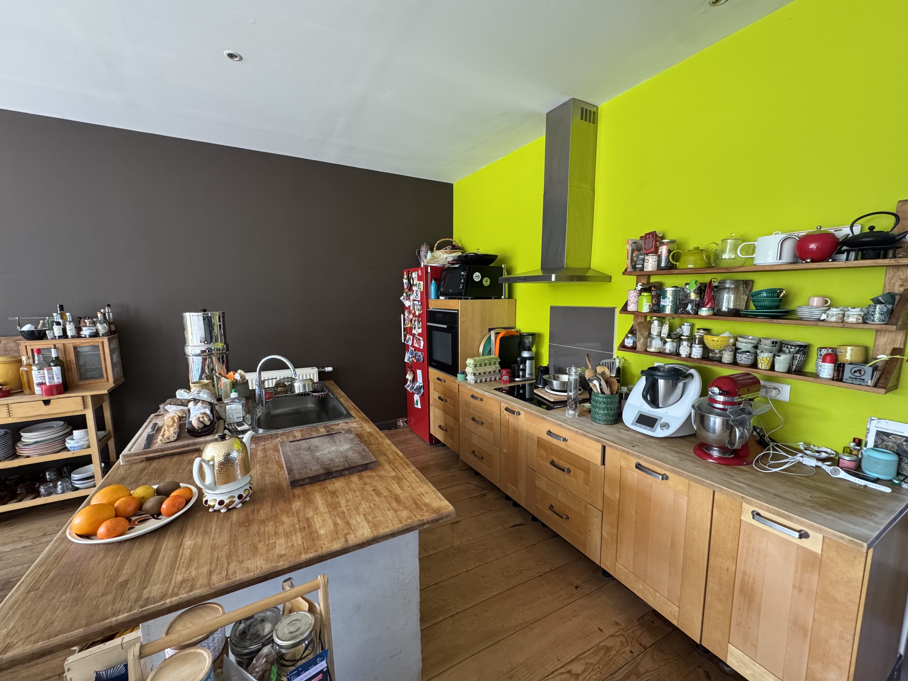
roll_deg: +0.4
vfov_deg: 85.7
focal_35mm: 14
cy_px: 340
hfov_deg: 102.1
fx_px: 367
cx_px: 454
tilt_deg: -7.5
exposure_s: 1/99
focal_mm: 2.22
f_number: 2.2
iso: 320
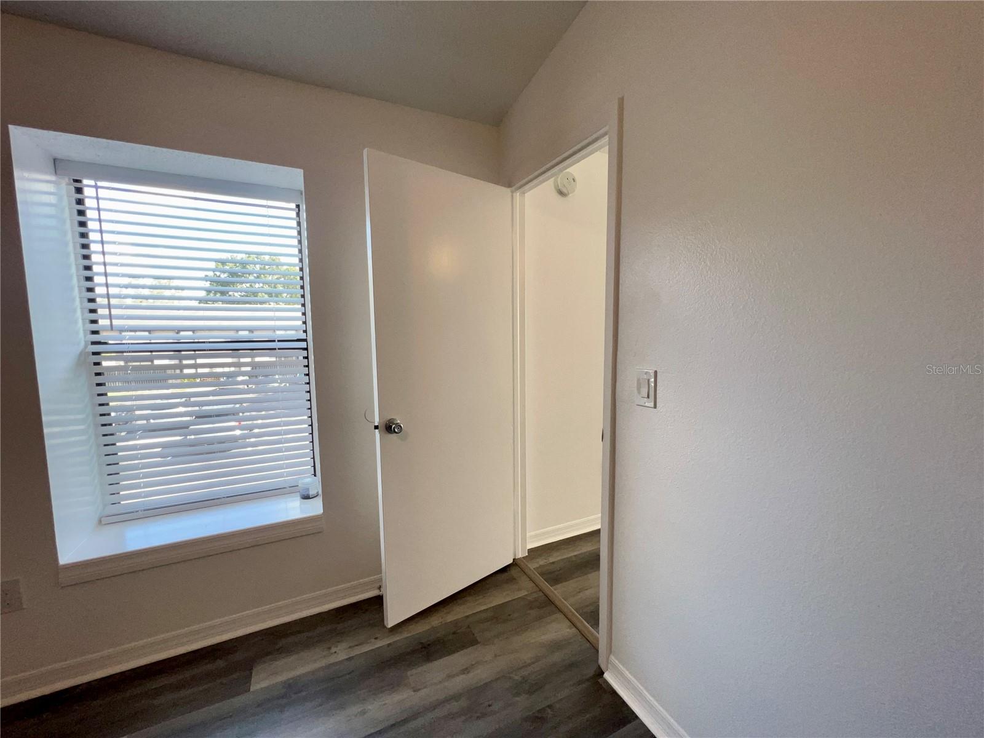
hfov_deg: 106.2
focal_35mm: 13
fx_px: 370
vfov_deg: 89.9
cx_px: 492
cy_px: 369
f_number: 1.8
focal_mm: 1.57
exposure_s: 1/120
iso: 80
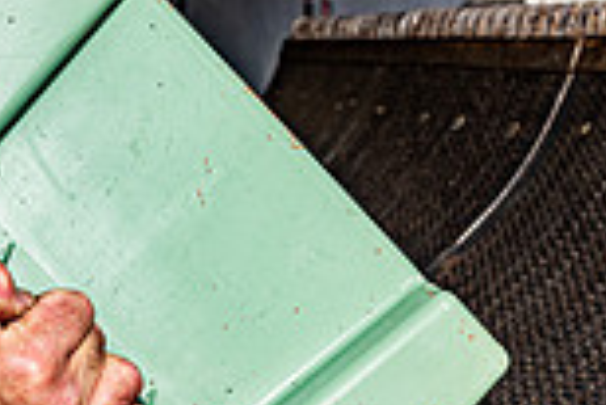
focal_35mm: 98
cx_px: -96
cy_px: 217
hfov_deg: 19.7
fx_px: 1651
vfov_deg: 14.0
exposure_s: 1/200
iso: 64
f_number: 5.6
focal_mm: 24
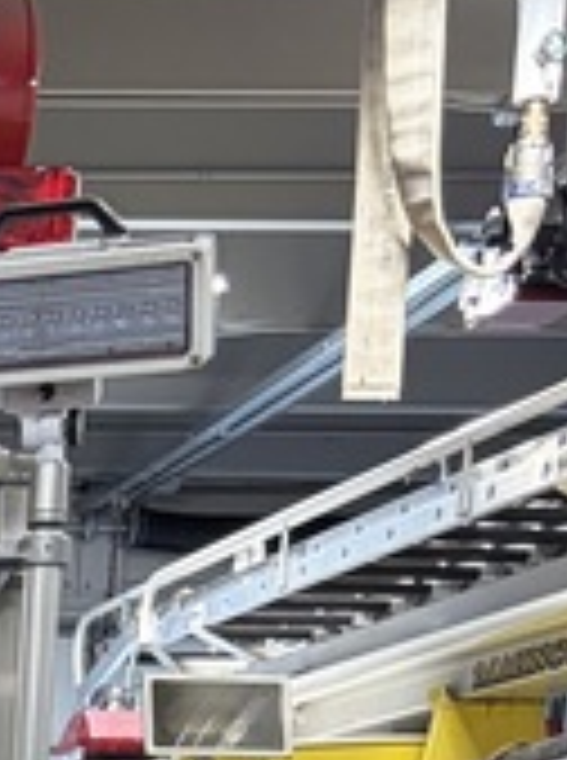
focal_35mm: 158
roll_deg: -1.4
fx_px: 3464
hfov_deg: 8.2
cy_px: 1596
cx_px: -1044
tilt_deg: -6.3
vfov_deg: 11.2
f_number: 1.6
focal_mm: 5.96
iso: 64
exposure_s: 1/60
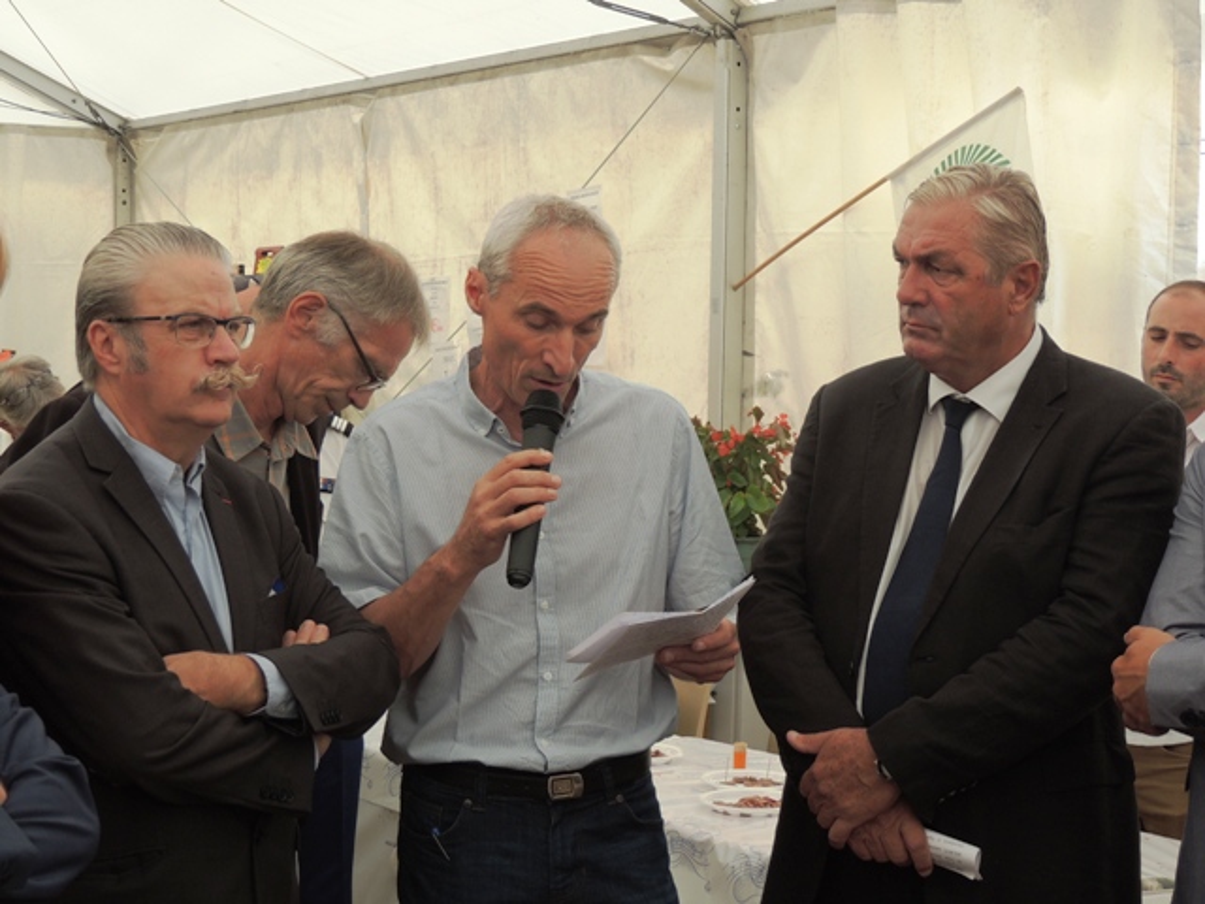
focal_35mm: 60
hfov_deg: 32.2
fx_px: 2089
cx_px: 602
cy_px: 452
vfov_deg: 24.4
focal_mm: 10.7
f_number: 3.7
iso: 100
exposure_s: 1/160
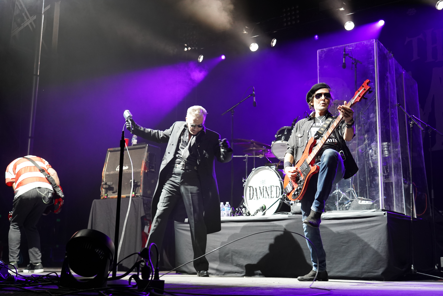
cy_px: 148
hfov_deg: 43.6
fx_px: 554
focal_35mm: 45
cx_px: 222
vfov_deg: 29.9
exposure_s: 1/160
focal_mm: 45
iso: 3200
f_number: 4
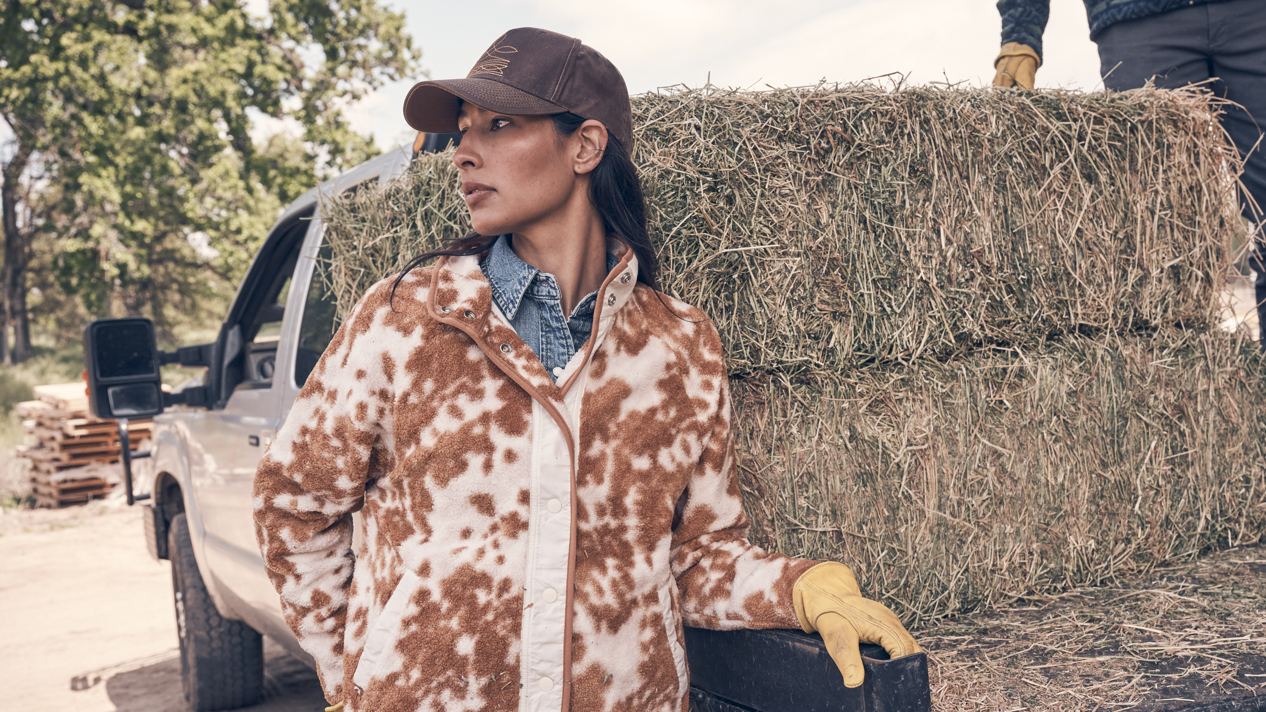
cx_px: 754
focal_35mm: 40
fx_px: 1330
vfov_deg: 29.8
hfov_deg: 50.6
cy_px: 448
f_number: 5.6
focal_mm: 31.5
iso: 640
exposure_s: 1/1000
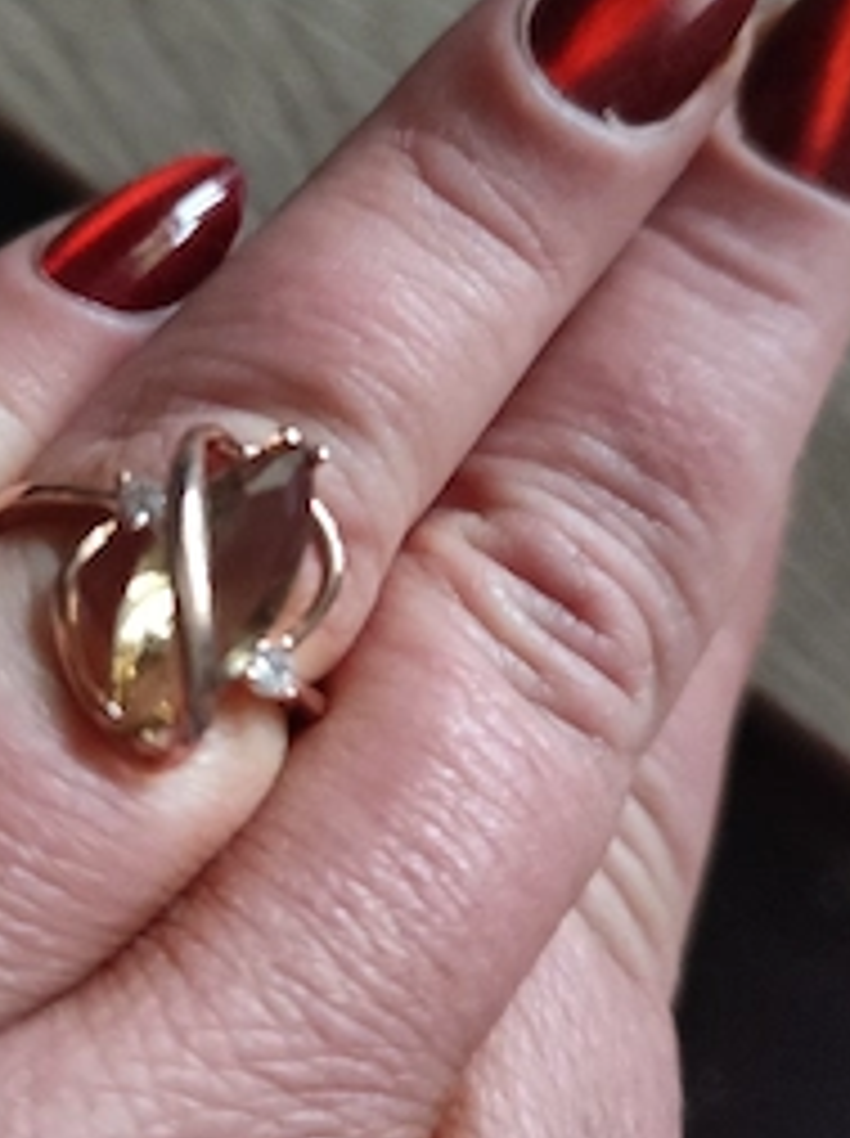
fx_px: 1247
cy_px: 508
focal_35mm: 38
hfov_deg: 37.5
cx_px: 351
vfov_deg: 49.0
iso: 4128
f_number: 1.89
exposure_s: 1/14
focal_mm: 5.89
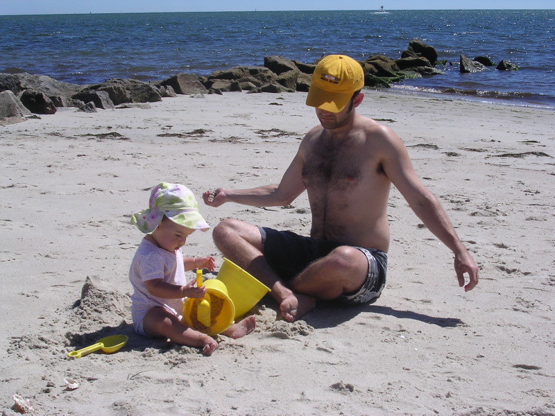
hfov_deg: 34.3
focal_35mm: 56
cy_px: 208
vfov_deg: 26.1
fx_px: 898
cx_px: 278
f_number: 6.6
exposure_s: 1/380
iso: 100
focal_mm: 8.5
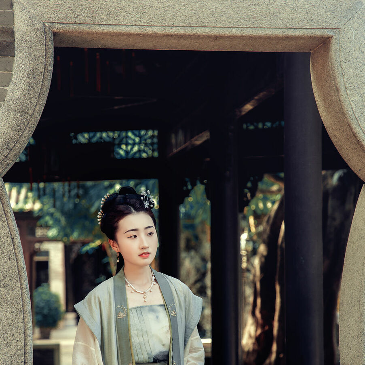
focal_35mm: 126
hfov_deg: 13.8
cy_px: 269
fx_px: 1503
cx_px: 171
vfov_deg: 13.8
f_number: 4
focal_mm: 85
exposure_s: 1/80
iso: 200
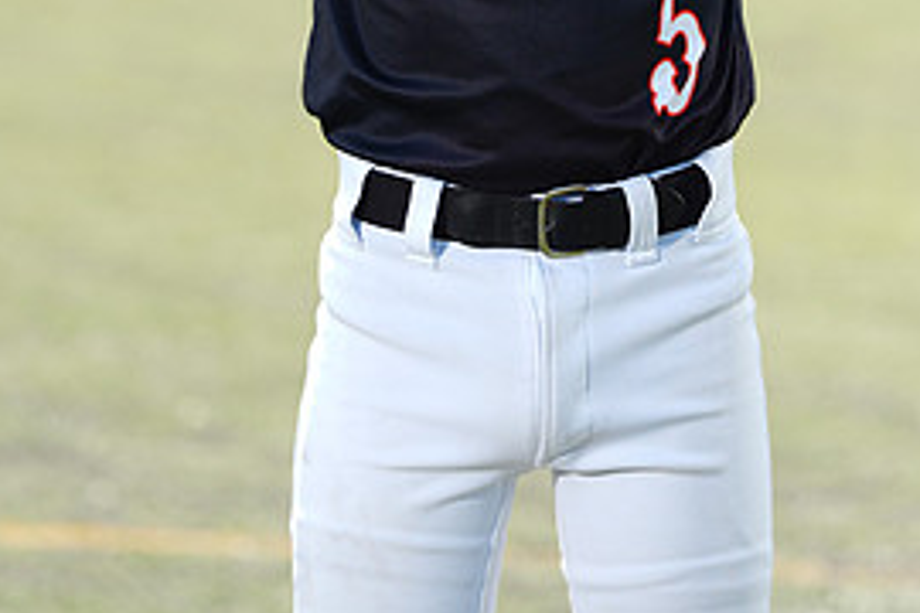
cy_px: -296
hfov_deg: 4.8
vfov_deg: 3.2
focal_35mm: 429
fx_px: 10962
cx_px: 571
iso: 64
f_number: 4.5
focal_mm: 200
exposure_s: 1/250
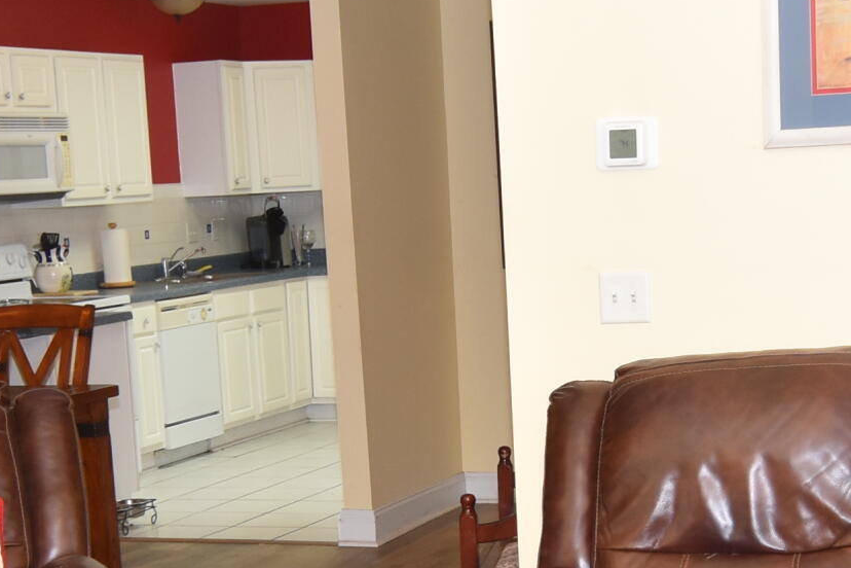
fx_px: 2056
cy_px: 537
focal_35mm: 87
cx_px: 510
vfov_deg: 15.5
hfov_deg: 23.3
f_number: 4
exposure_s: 1/60
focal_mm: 16
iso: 400
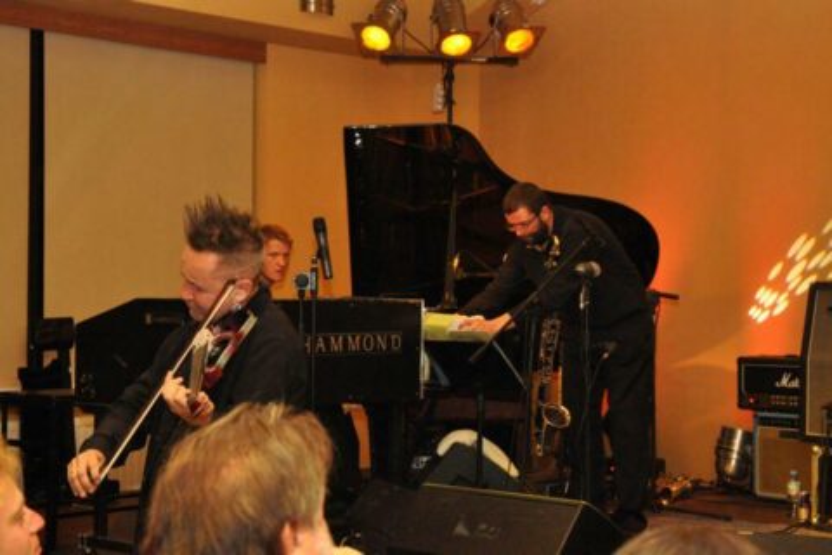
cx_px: 416
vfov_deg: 18.9
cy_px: 278
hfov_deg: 28.1
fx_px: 1664
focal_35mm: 72
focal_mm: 48
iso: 2500
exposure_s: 1/200
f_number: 6.3
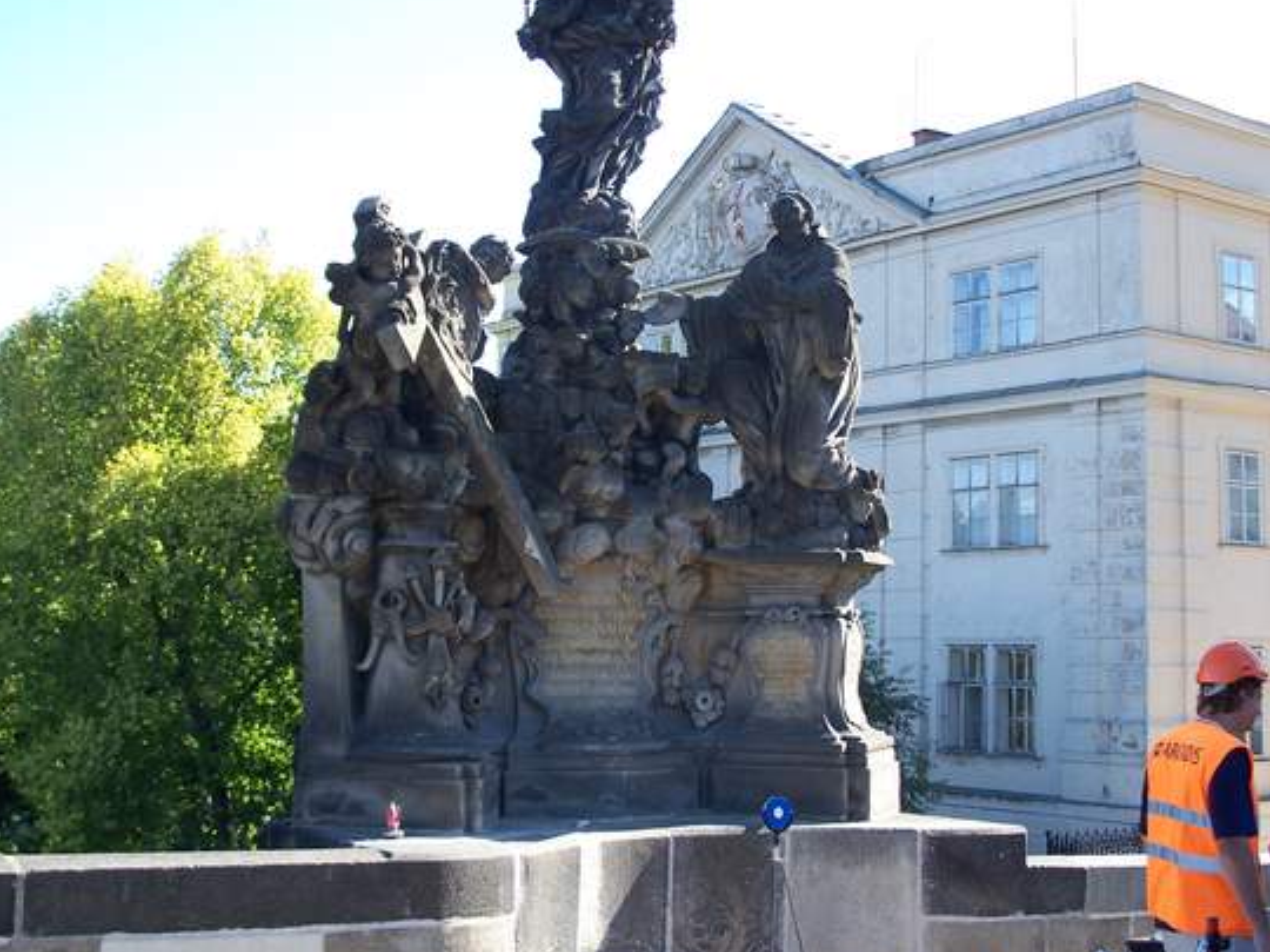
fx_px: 1871
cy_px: 414
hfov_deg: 37.5
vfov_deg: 28.5
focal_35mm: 51
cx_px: 633
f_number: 3.2
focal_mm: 9.1
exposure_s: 1/160
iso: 64
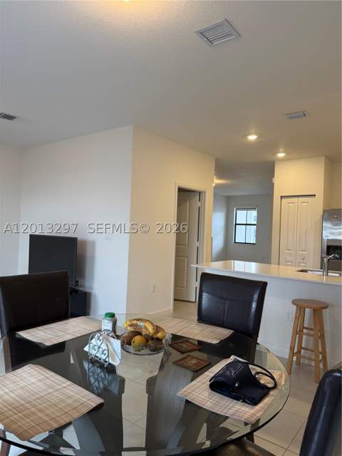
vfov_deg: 71.6
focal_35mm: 24
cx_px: 171
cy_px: 228
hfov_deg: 56.8
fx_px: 316
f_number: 1.78
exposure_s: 1/120
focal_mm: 6.76
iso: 125
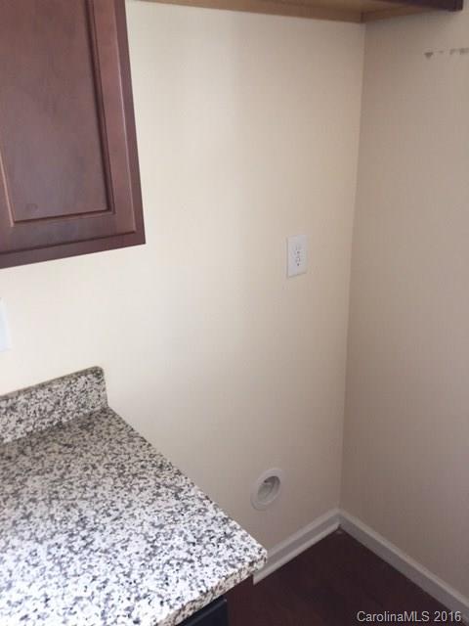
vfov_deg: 61.7
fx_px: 524
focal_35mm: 29
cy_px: 313
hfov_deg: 48.2
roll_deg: +3.9
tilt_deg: -20.7
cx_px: 234
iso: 125
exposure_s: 1/30
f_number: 2.2
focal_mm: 4.15
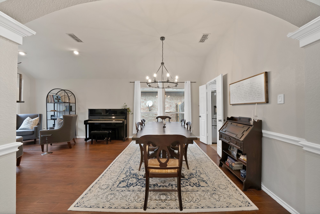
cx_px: 160
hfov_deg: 112.6
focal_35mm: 12
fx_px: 107
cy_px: 107
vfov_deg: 90.1
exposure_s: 1/2.5
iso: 640
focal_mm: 12
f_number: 9
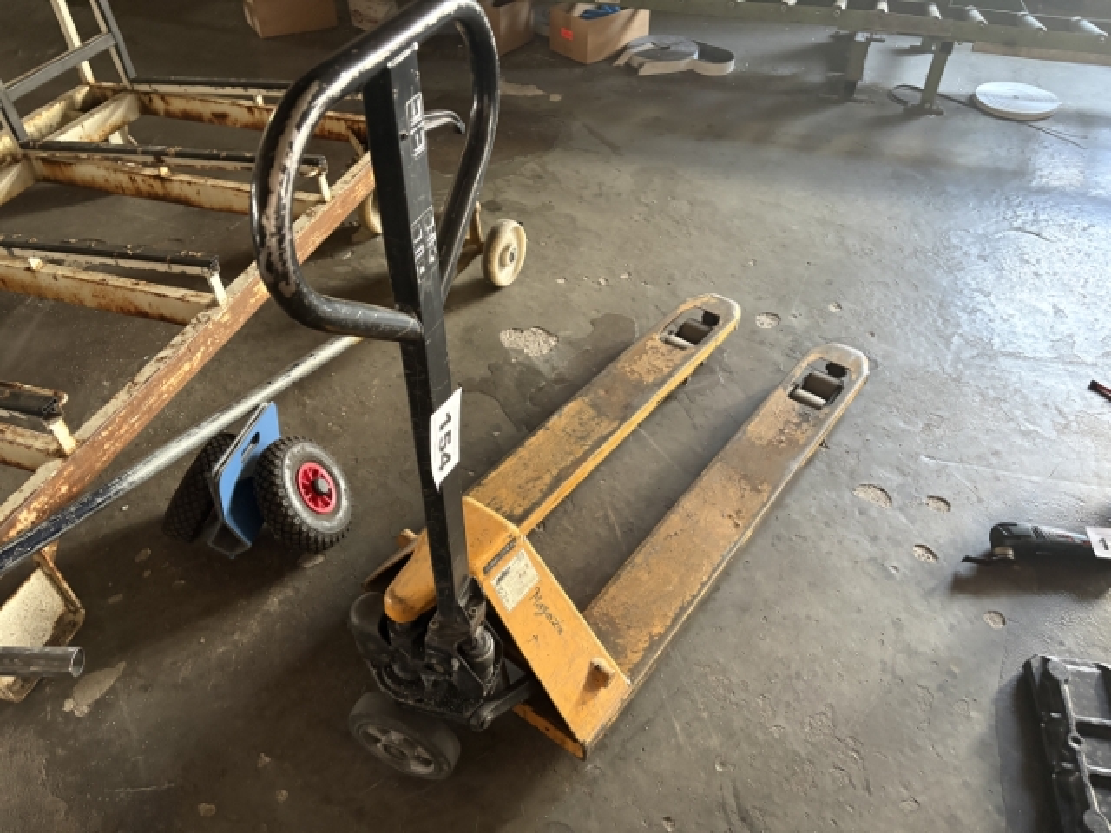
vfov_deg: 53.1
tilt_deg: -40.7
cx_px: 556
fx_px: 834
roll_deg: +1.8
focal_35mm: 26
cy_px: 416
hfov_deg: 67.3
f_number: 1.6
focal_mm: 5.96
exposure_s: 1/42
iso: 500
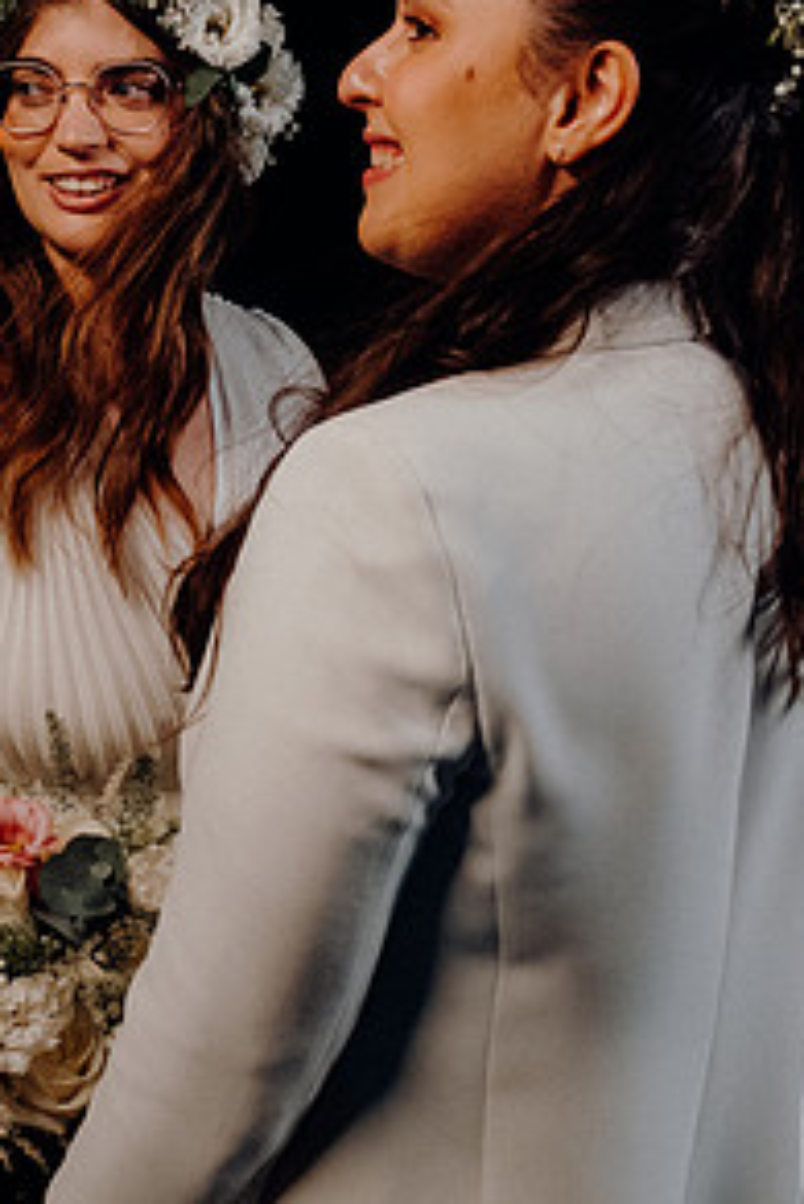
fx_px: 1907
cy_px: 581
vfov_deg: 35.0
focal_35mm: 57
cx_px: 276
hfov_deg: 23.7
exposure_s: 1/160
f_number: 3.5
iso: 3200
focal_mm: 25
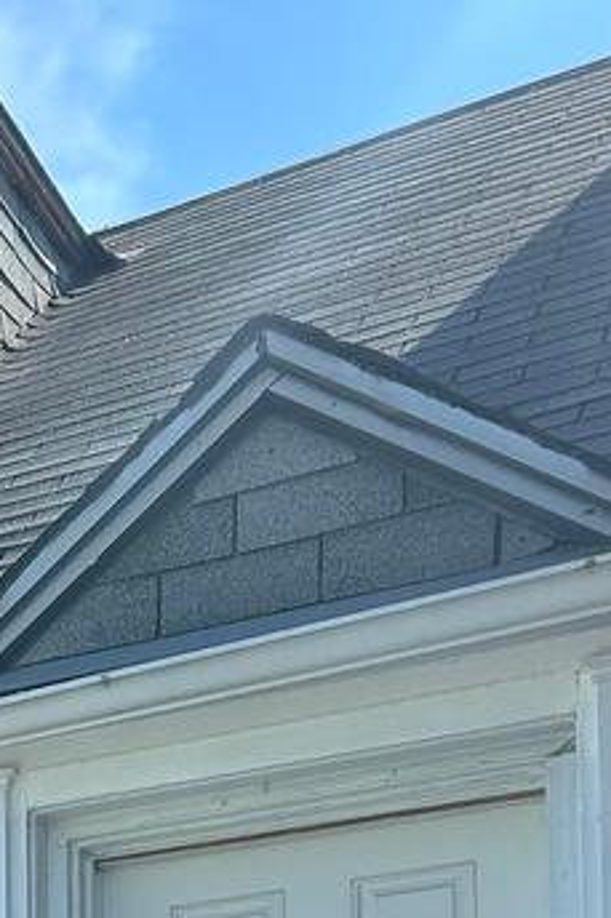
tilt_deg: +3.9
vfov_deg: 20.6
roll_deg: +1.8
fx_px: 2166
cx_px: -376
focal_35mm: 85
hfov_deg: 14.6
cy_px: 1356
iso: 50
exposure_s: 1/1575
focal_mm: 5.7
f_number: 1.5
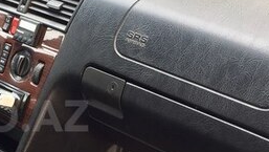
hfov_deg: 24.6
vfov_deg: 14.9
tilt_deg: -32.1
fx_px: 578
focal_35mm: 81
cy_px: 116
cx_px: -19
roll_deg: +3.1
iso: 40
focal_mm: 4.15
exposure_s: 1/100
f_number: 2.2
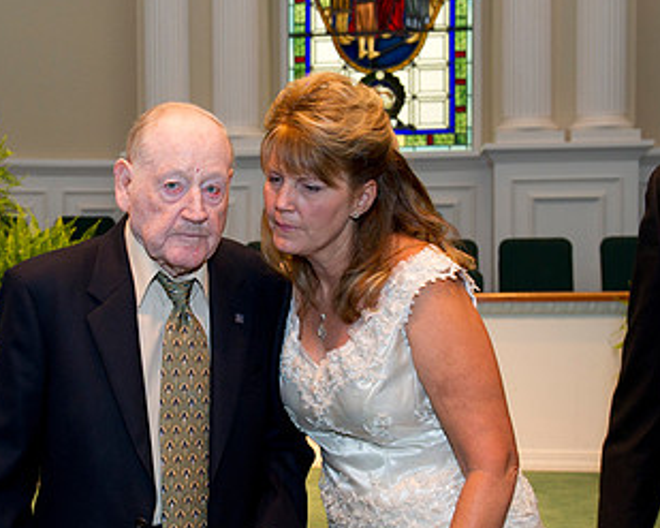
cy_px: 299
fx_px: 1308
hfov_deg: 28.0
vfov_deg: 22.8
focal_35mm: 67
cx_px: 197
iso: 1600
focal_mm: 38
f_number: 4.5
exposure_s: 1/60
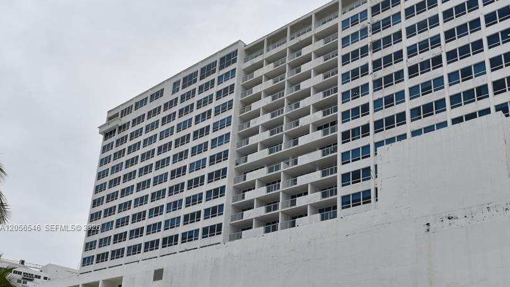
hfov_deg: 52.8
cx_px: 254
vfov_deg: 30.5
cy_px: 228
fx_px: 514
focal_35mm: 38
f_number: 11
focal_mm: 24
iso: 200
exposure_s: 1/500
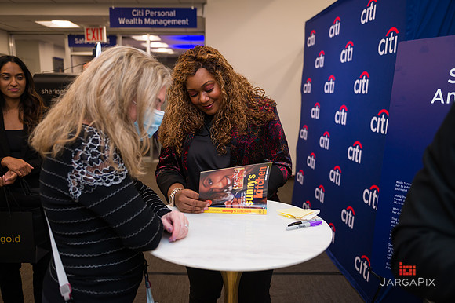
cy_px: 152
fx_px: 366
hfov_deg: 63.7
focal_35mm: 29
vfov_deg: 44.9
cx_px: 228
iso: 400
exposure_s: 1/200
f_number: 3.2
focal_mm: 29
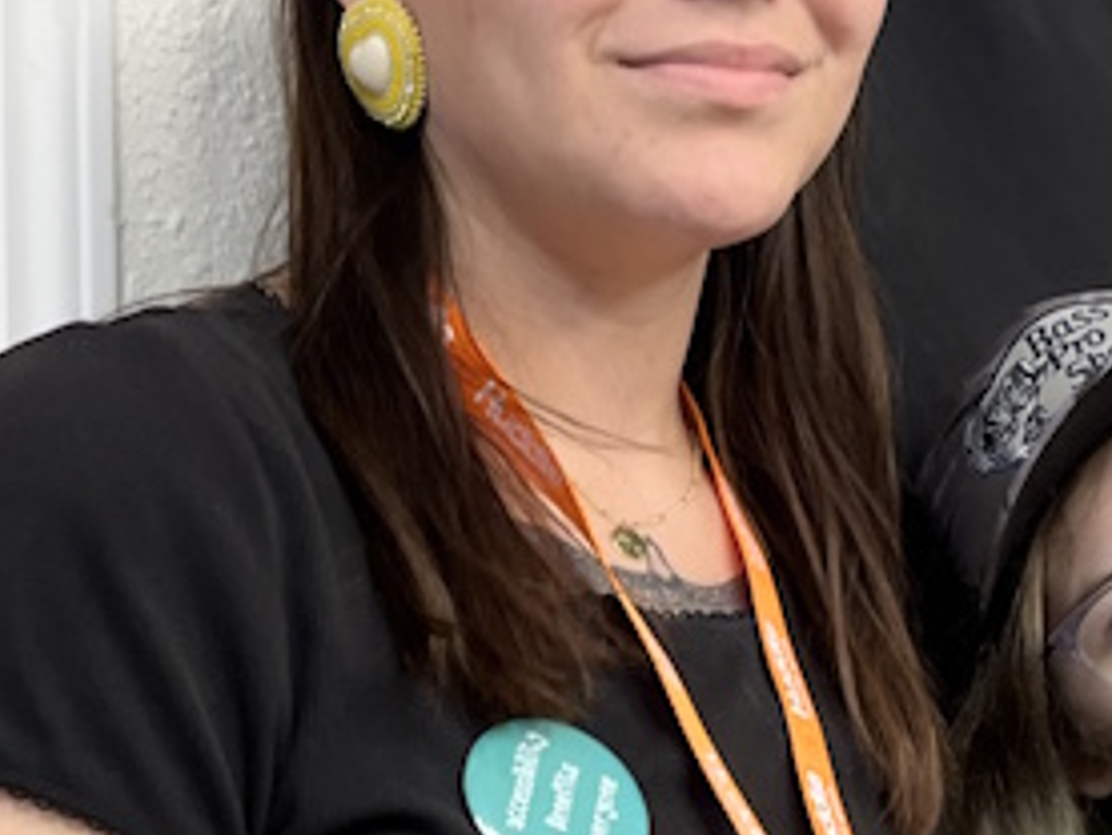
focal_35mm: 91
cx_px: 755
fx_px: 2925
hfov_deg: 21.4
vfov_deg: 15.9
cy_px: 855
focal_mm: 5.1
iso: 125
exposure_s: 1/120
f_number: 1.6
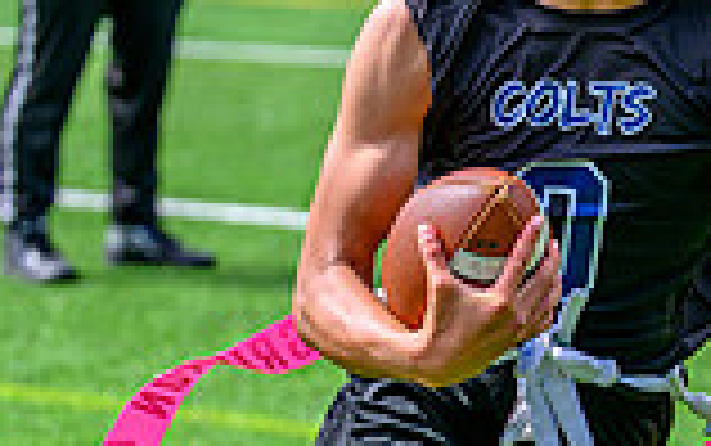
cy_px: 230
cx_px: 622
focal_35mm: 309
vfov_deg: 4.3
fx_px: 5992
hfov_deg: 6.8
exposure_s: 1/2000
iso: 160
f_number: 2.8
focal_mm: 70
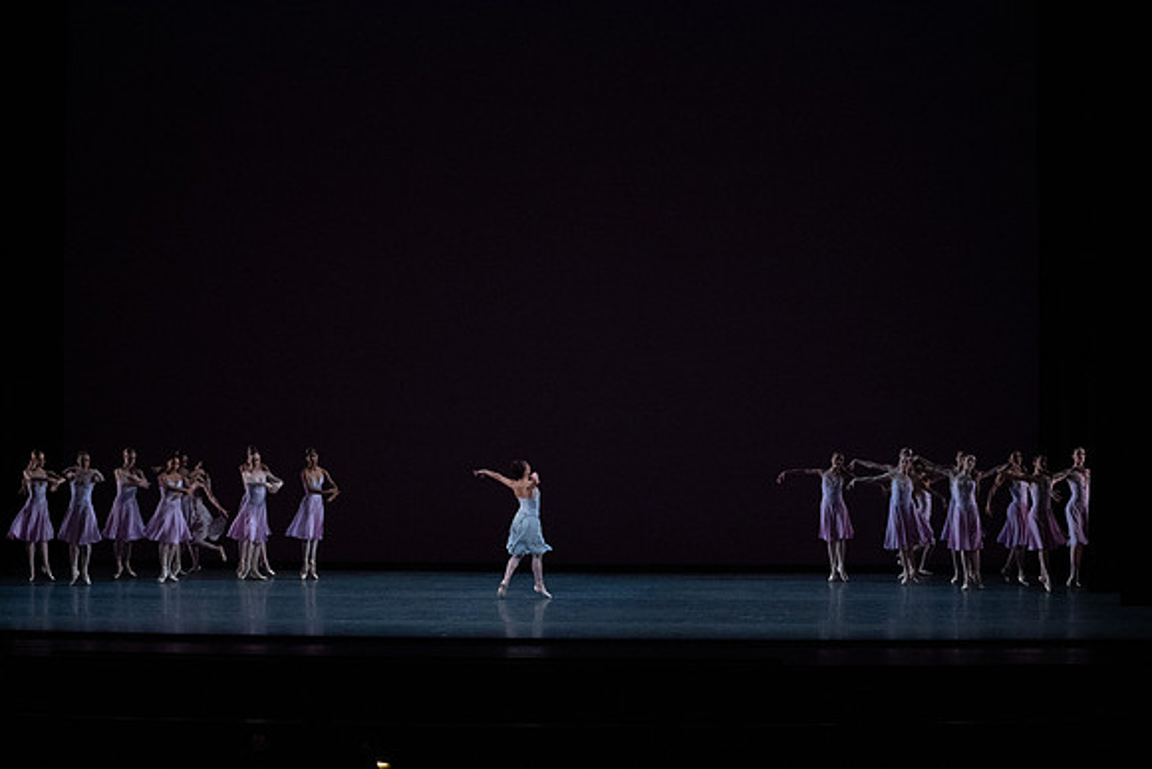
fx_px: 2240
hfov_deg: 28.8
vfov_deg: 19.5
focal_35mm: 70
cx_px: 576
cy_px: 384
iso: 12800
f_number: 13
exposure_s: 1/400
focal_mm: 70
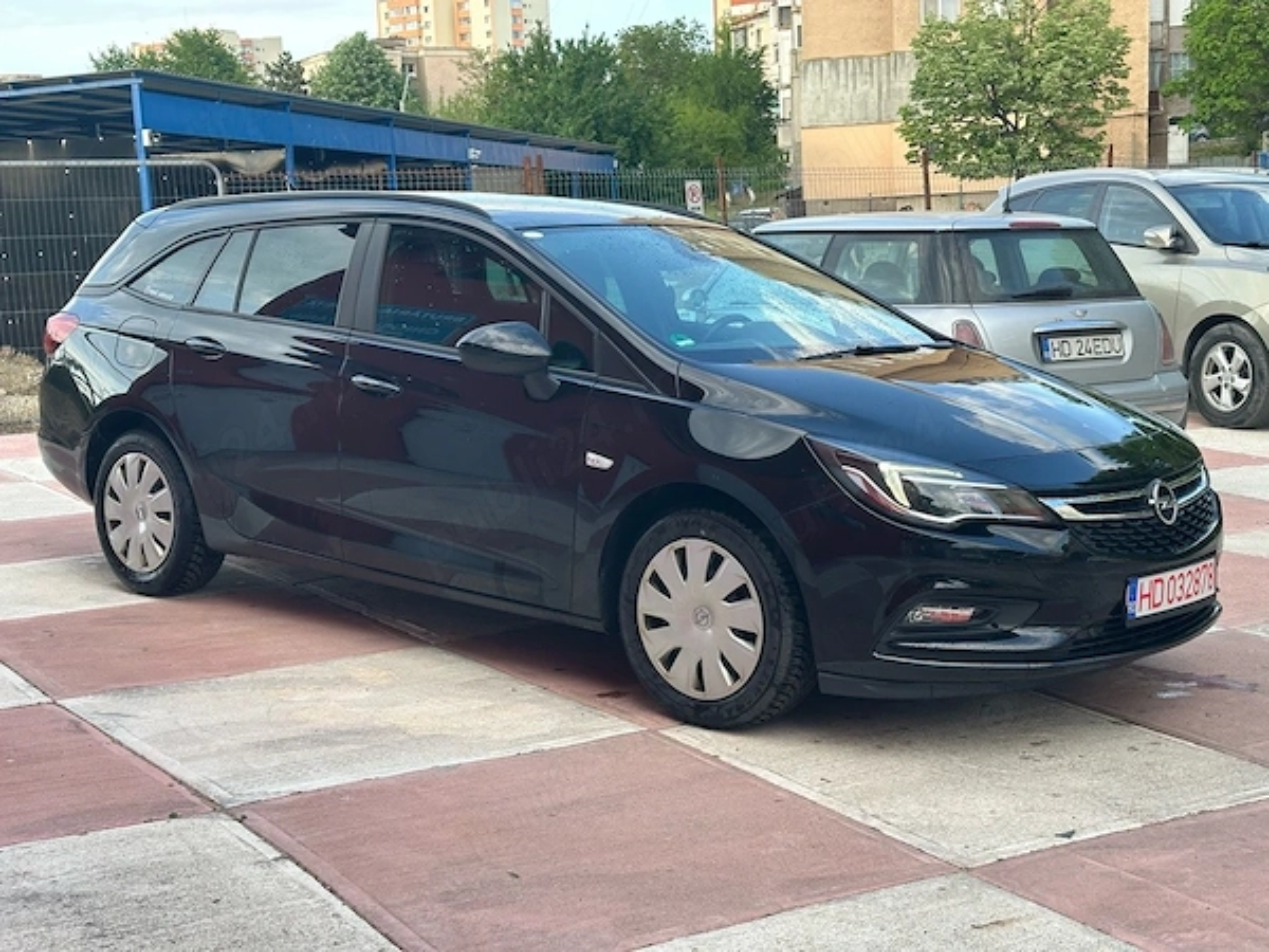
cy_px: 476
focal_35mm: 48
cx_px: 634
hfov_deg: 39.7
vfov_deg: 30.3
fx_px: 1760
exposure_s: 1/426
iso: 64
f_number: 1.78
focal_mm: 6.86
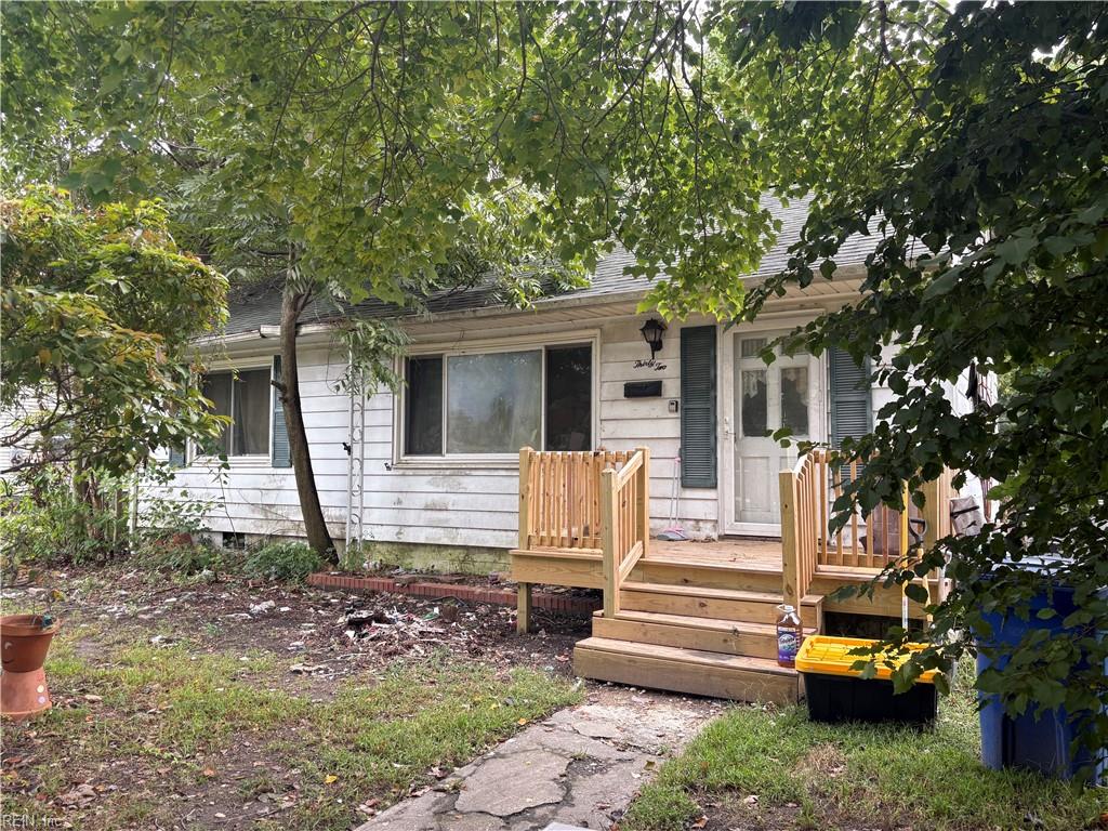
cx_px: 554
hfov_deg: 67.3
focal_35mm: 26
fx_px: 832
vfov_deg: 53.1
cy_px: 416
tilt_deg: +2.5
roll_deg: +0.1
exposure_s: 1/141
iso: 32
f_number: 1.6
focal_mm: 5.96
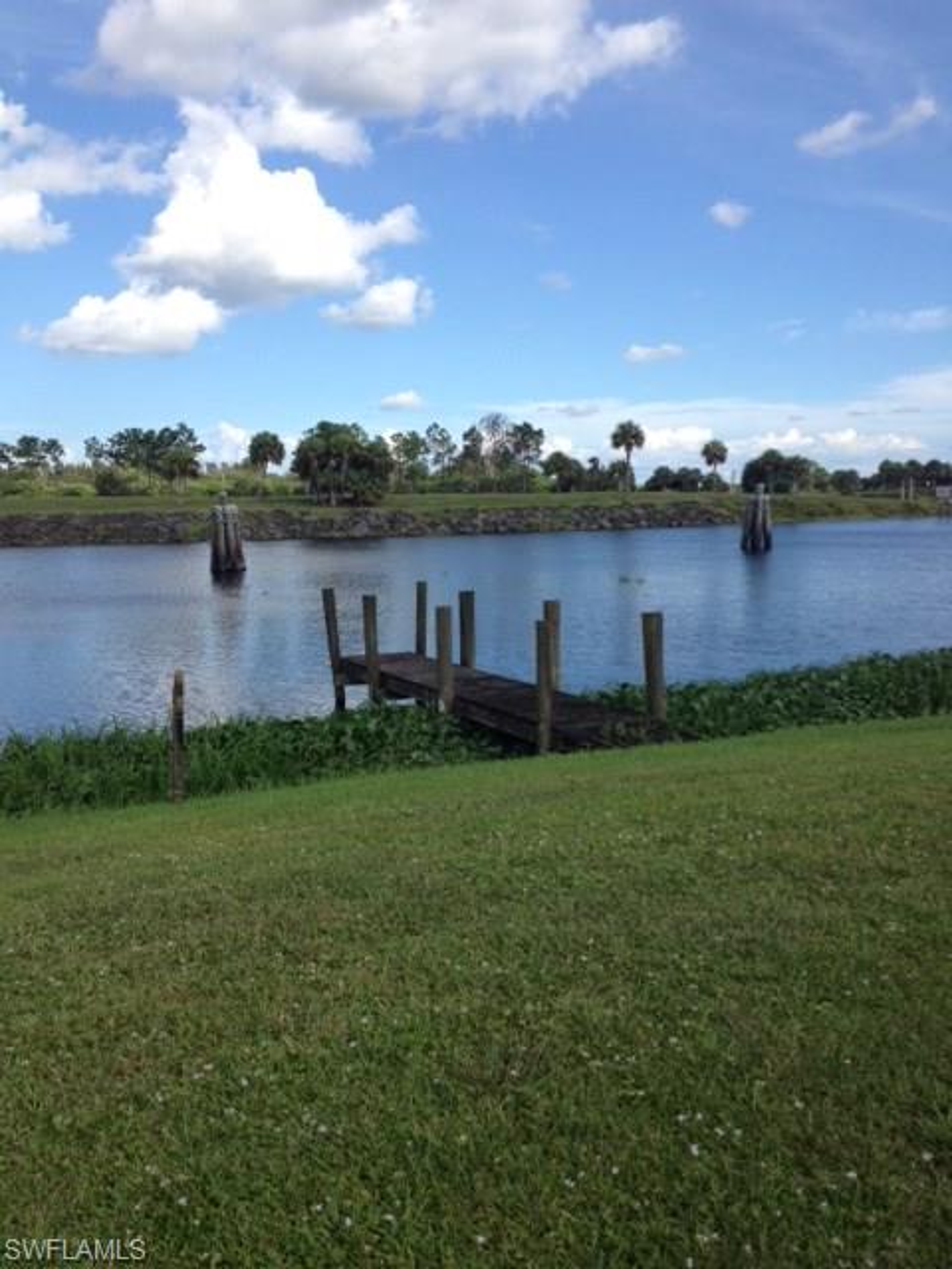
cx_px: 476
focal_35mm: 35
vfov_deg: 52.6
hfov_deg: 40.7
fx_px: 1283
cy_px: 634
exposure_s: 1/1314
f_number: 2.4
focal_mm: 4.28
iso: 50
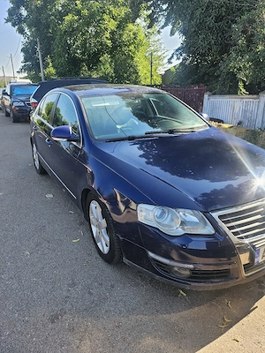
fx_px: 245
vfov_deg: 71.6
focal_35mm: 24
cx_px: 132
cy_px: 176
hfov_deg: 56.8
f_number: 1.8
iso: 50
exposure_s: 1/625
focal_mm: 5
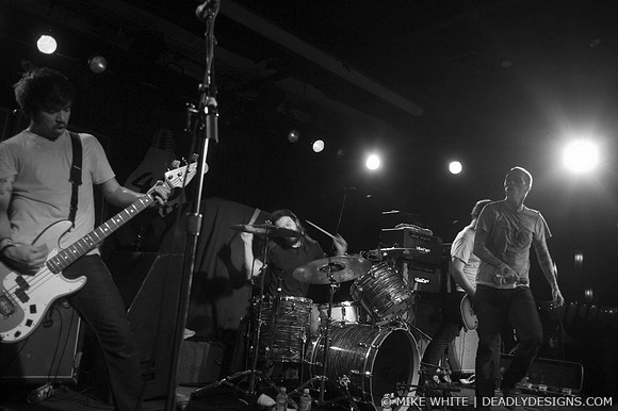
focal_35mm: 30
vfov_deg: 43.6
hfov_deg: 62.0
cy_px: 206
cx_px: 309
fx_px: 515
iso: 800
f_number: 2.8
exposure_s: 1/100
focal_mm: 20
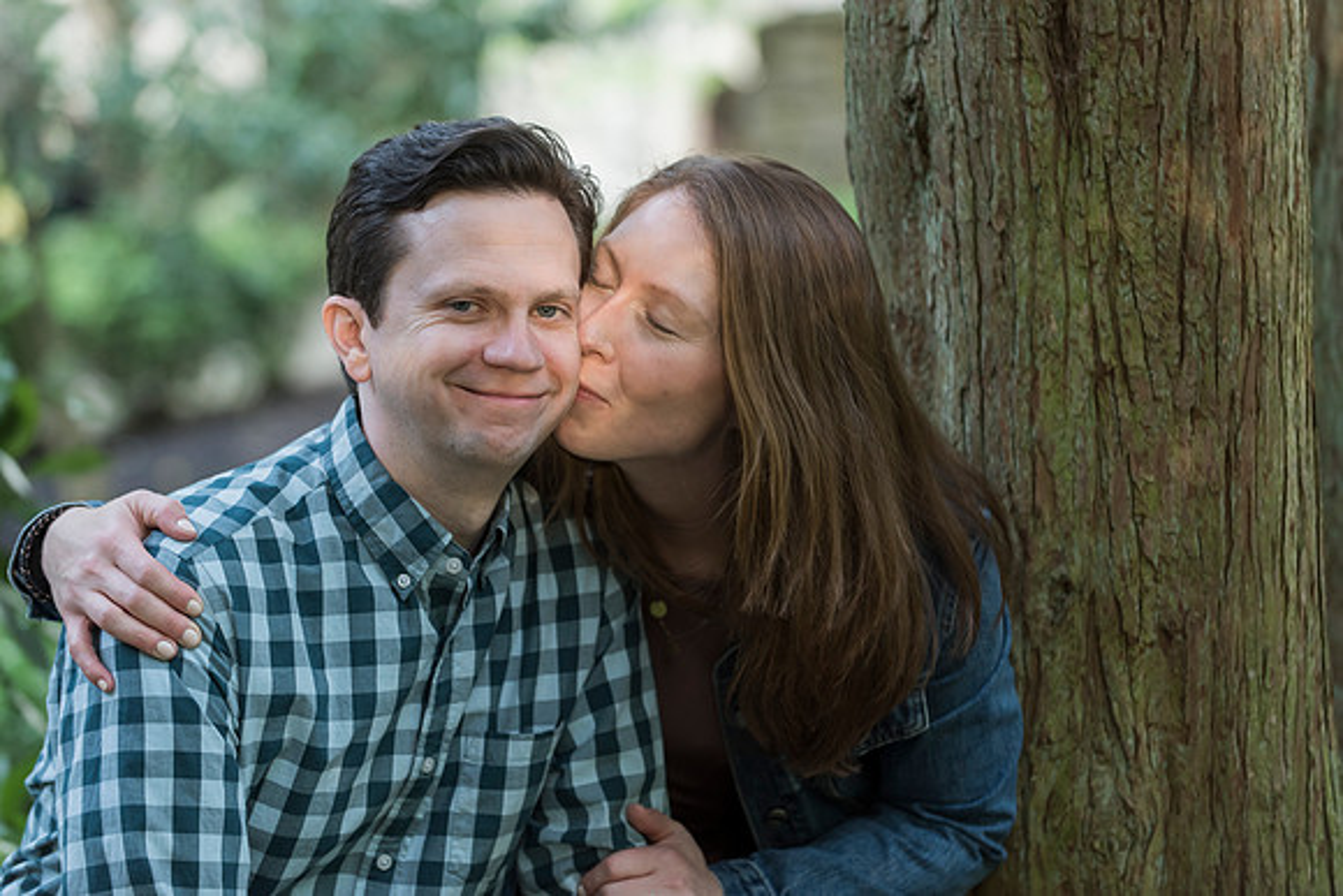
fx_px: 4664
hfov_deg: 16.4
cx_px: 672
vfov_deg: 11.0
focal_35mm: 125
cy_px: 448
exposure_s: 1/60
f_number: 4
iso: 800
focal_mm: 125
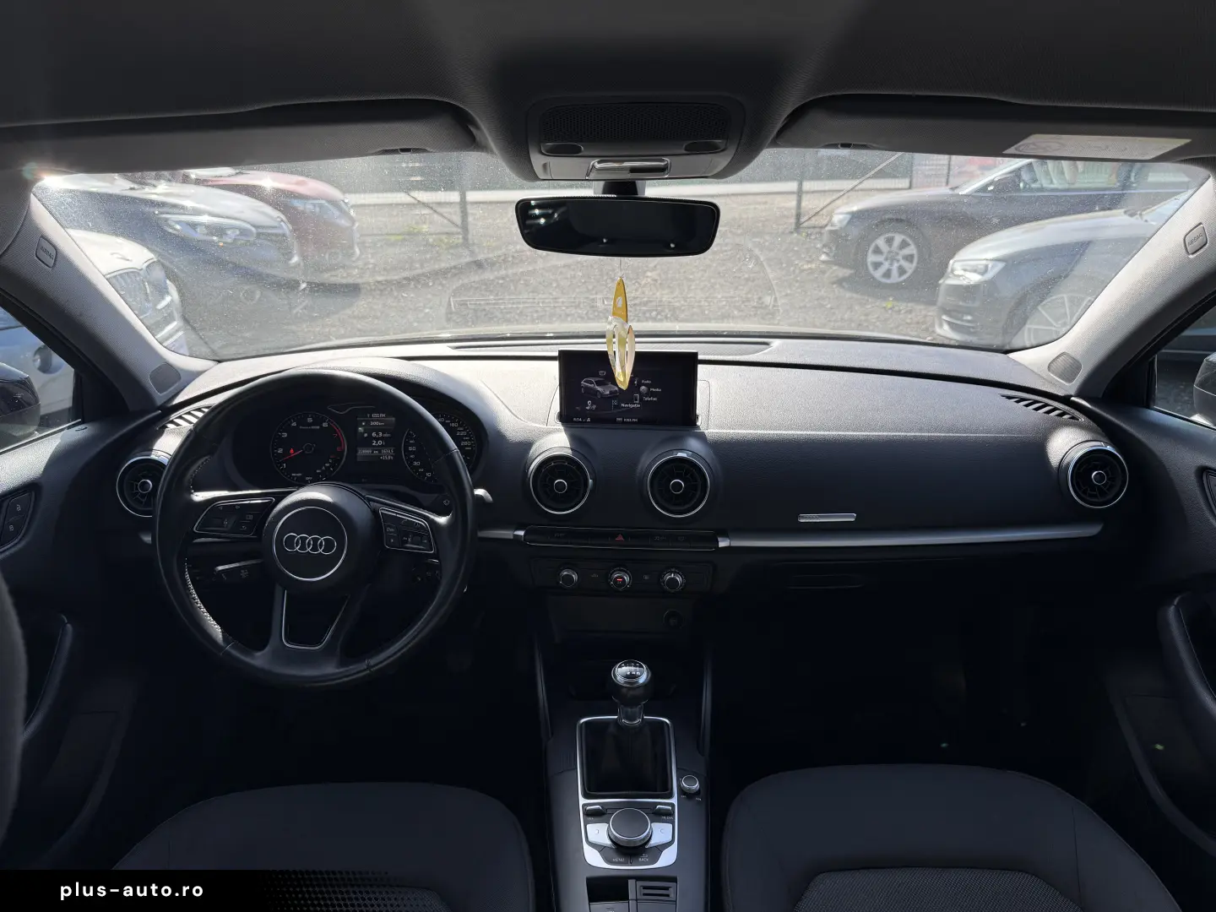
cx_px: 608
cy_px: 456
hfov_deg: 71.6
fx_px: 843
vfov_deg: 56.8
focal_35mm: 24
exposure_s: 1/1032
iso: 100
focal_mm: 6.76
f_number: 1.78
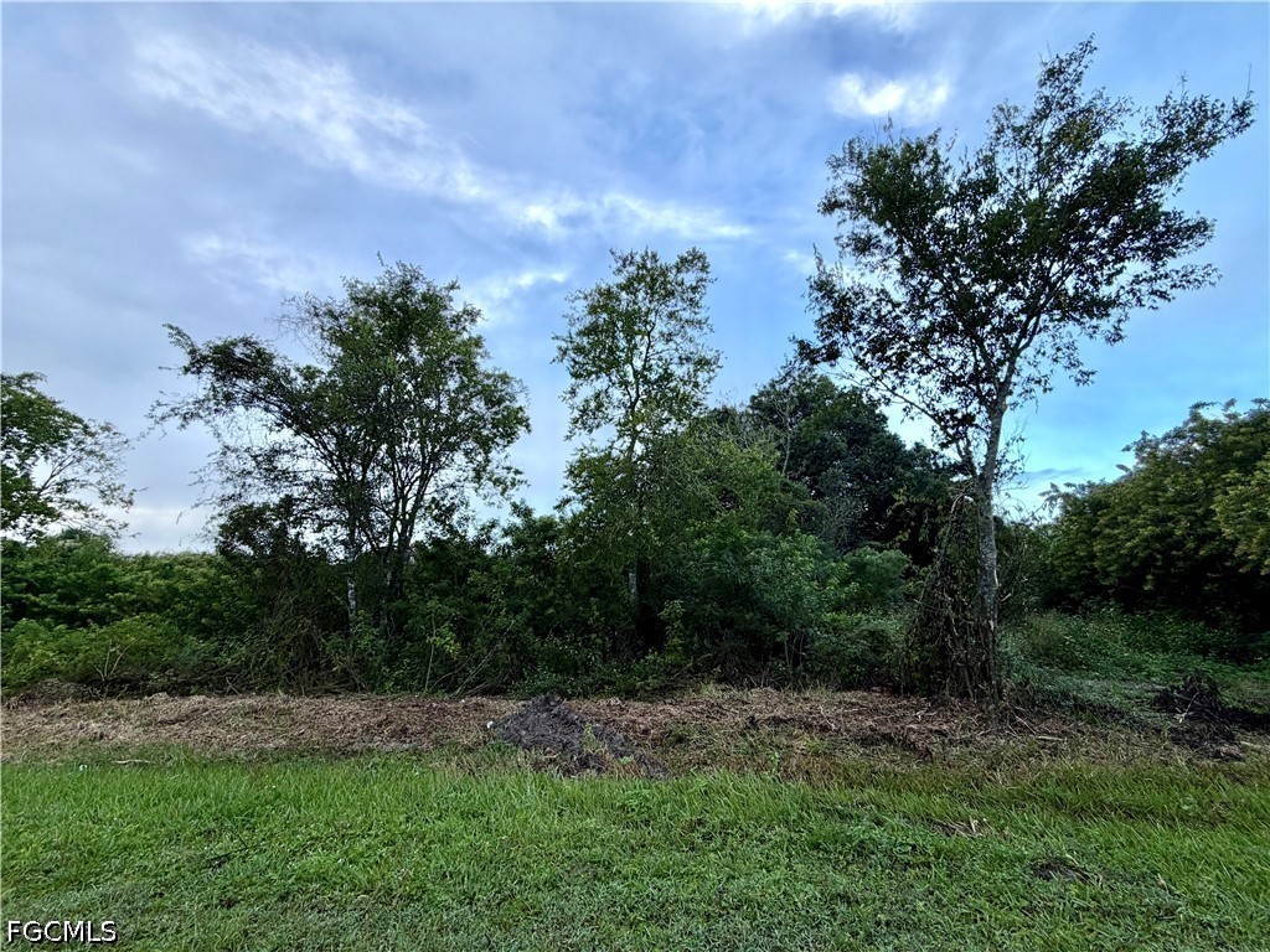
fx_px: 514
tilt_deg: +12.5
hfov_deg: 102.1
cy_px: 476
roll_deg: +1.8
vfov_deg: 85.7
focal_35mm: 14
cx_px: 635
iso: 64
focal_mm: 2.22
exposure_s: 1/424
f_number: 2.2
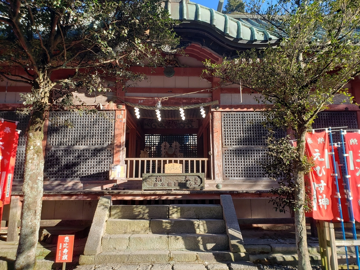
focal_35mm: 26
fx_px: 270
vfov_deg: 53.1
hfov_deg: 67.3
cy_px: 135
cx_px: 180
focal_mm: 4.3
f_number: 2.4
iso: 50
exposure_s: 1/351
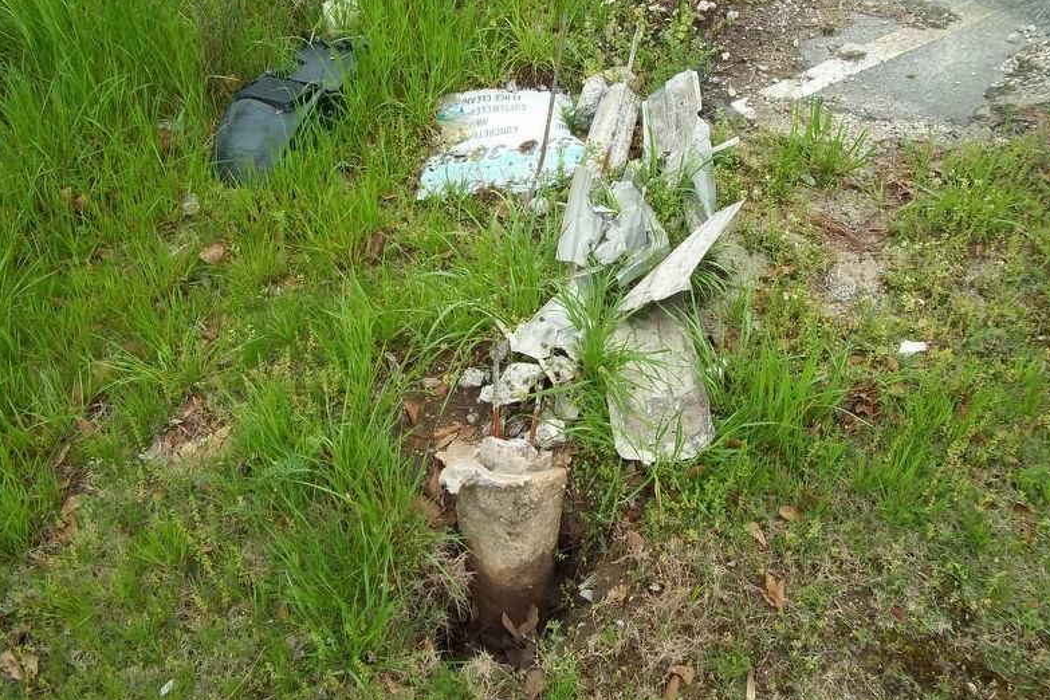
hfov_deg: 55.8
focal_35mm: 34
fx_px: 992
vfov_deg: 38.8
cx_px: 532
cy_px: 302
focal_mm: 5.7
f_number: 5.5
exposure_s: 1/160
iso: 80
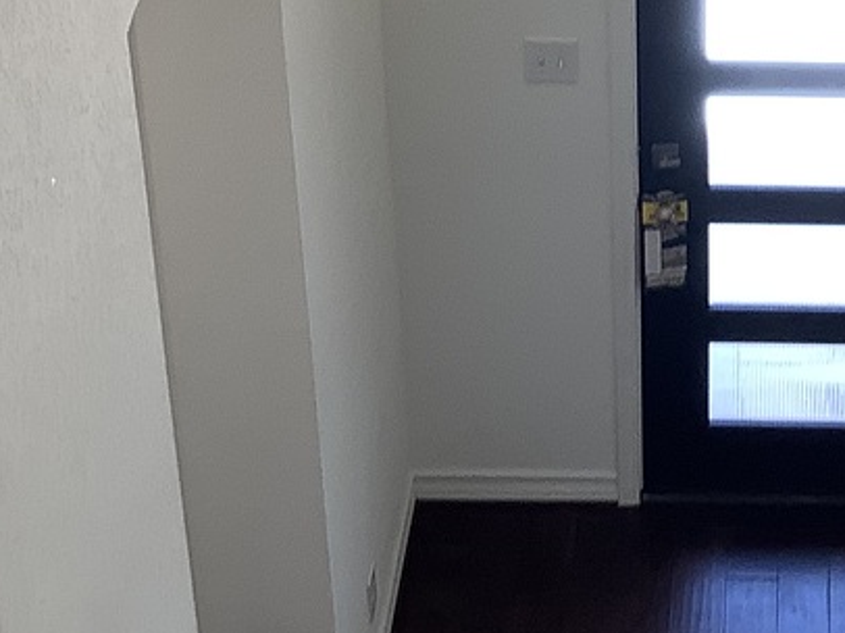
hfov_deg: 17.6
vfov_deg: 13.0
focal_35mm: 110
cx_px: 793
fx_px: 2684
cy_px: -210
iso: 50
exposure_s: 1/60
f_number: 2.4
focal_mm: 3.3
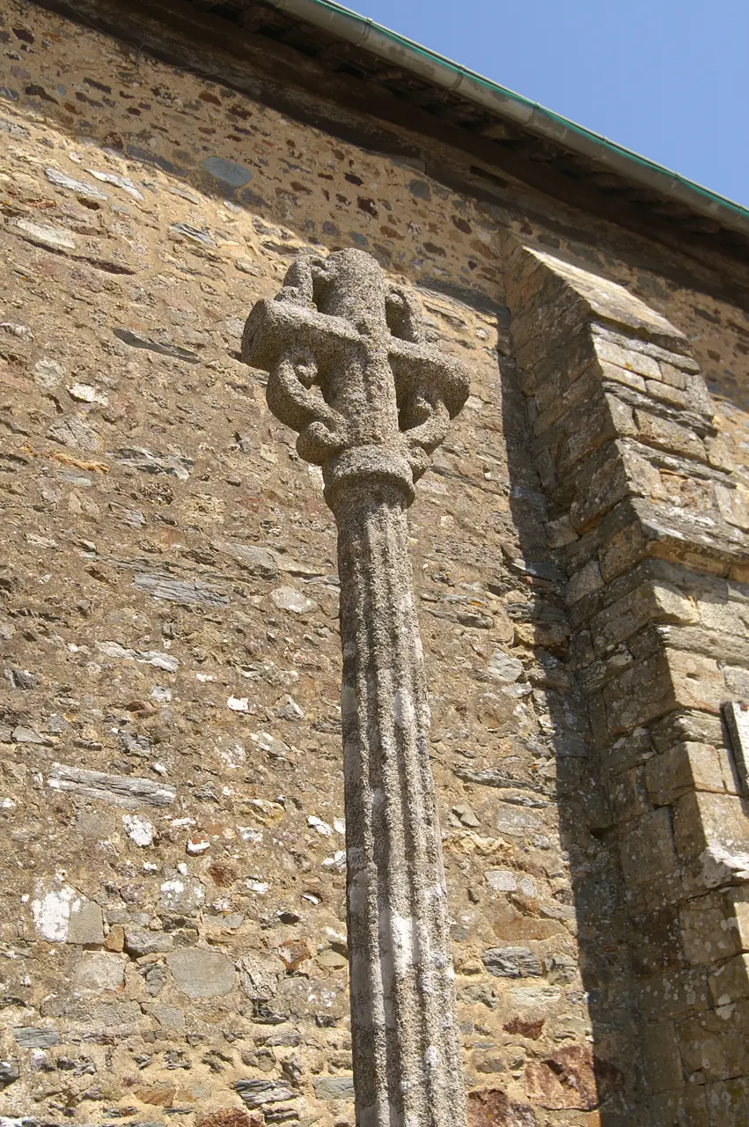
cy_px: 564
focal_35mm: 39
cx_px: 374
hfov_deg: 34.1
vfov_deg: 49.6
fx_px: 1219
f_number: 6.3
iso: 100
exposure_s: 1/400
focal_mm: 26
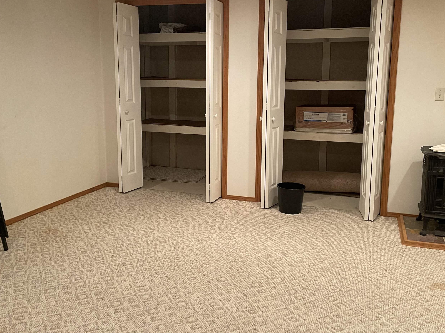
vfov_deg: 44.0
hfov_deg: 56.7
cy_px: 138
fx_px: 411
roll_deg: -0.5
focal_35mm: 32
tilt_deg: -8.2
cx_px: 240
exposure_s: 1/60
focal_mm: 4.2
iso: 250
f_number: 1.6
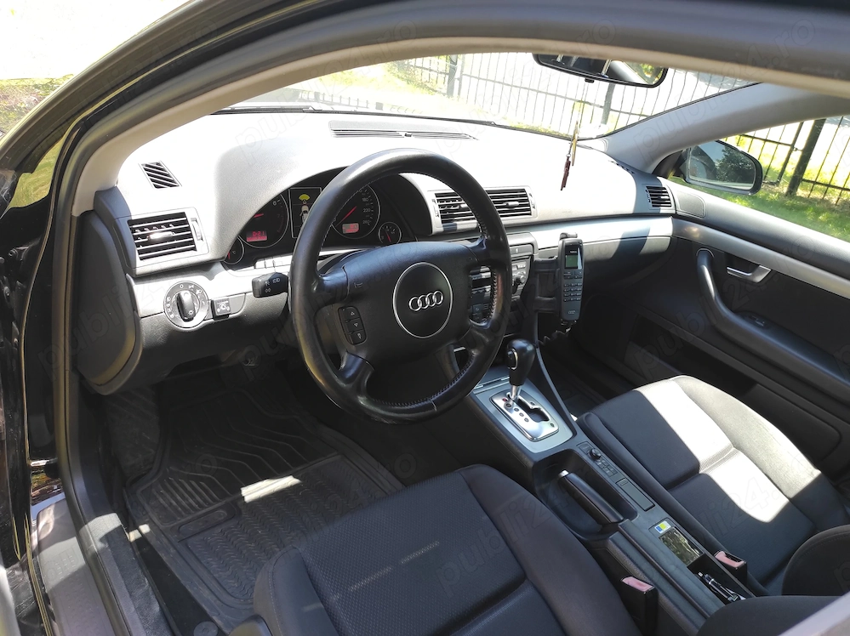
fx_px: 614
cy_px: 318
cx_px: 425
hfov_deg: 69.4
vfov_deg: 54.8
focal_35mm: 25
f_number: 1.89
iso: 100
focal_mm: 5.43
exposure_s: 1/103
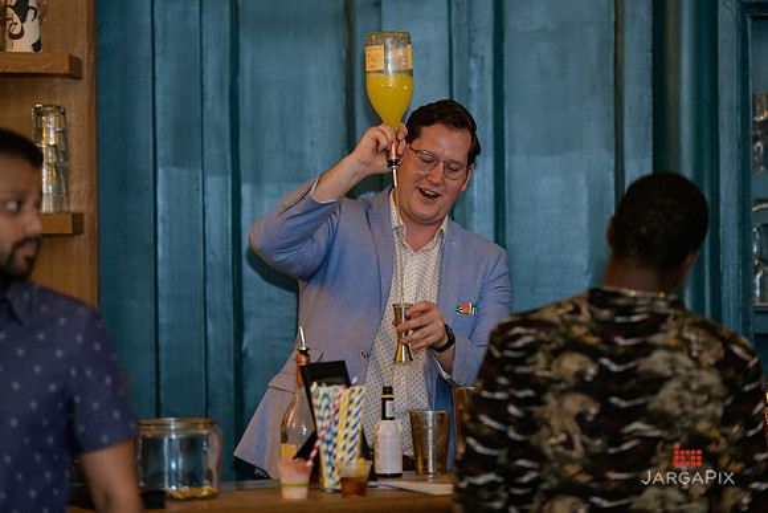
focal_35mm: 165
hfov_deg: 12.4
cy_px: 256
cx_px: 384
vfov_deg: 8.3
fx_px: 3521
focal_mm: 165
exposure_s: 1/125
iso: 1000
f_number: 3.2
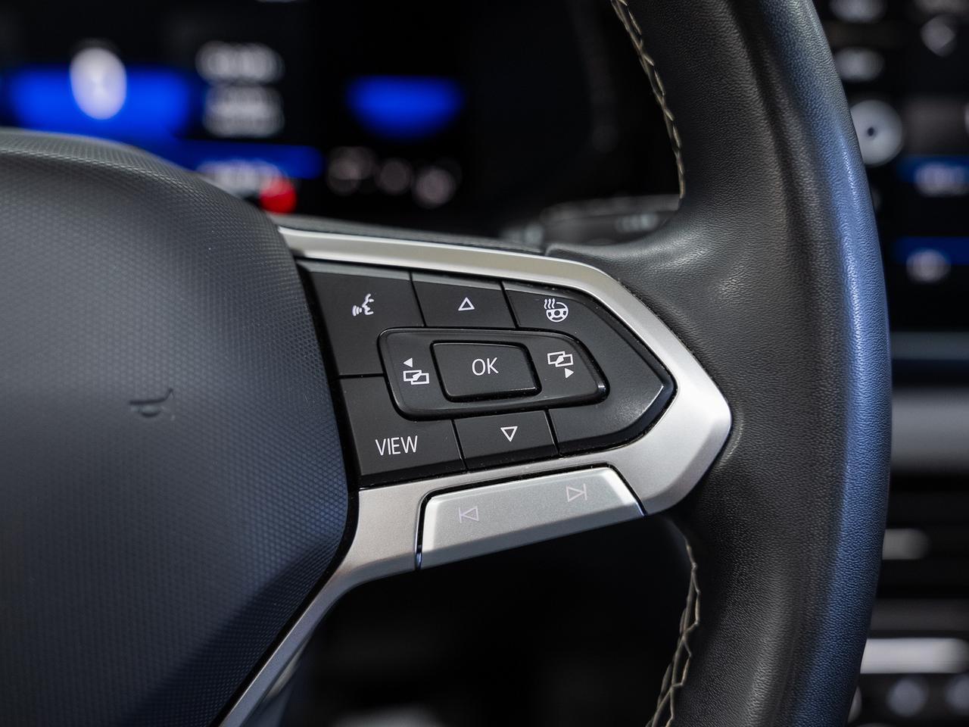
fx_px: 1102
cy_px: 364
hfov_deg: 47.5
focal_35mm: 39
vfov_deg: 36.5
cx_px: 484
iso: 800
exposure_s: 1/40
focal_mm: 36.4
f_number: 3.5
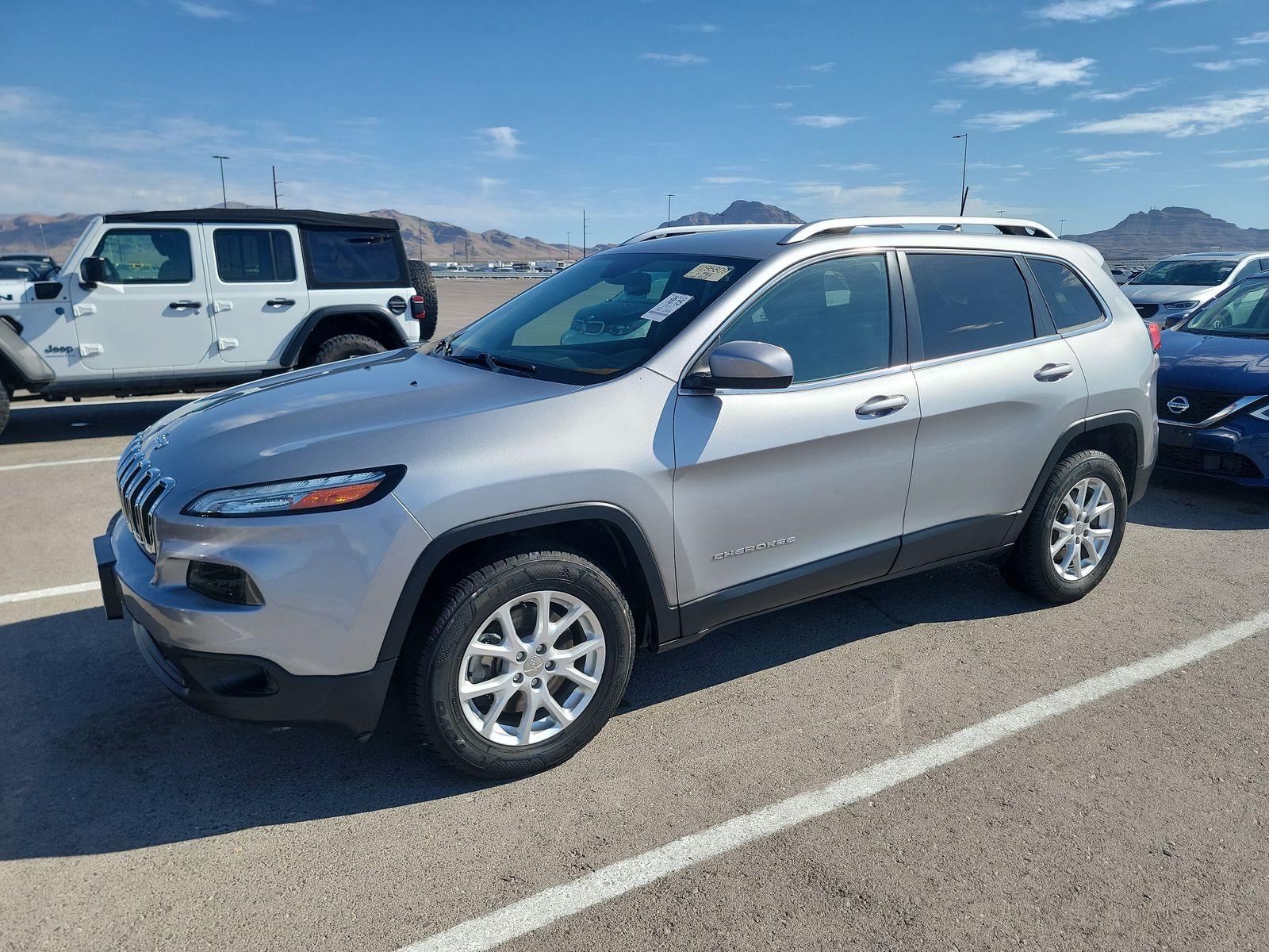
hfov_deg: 71.6
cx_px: 634
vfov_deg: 56.8
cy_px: 476
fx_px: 880
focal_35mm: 24
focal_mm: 6.7
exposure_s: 1/947
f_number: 1.8
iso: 50
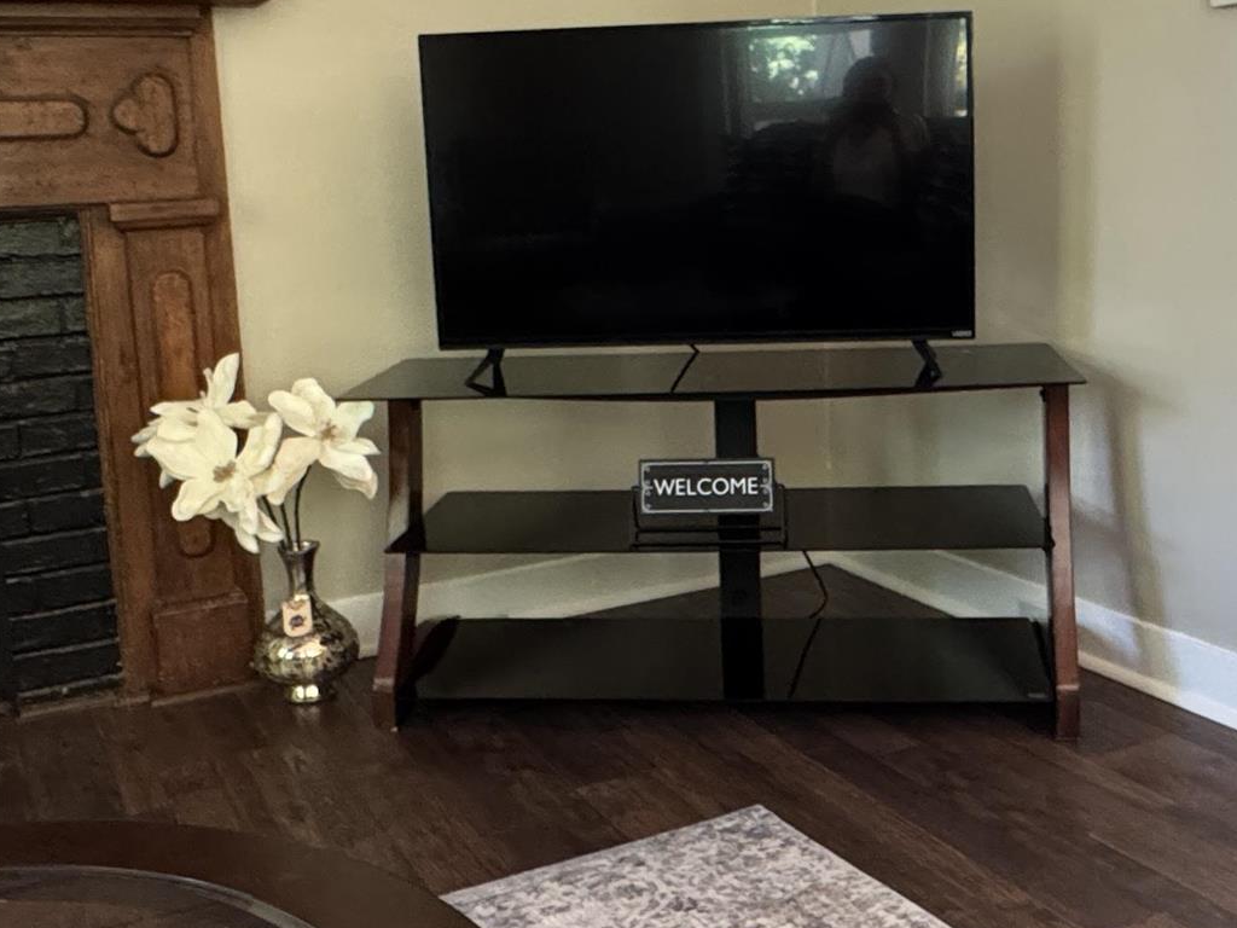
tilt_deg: -6.9
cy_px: 358
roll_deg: +2.8
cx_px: 718
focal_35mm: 42
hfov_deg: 44.6
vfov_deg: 34.2
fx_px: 1501
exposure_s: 1/60
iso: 640
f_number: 2.2
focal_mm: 2.22
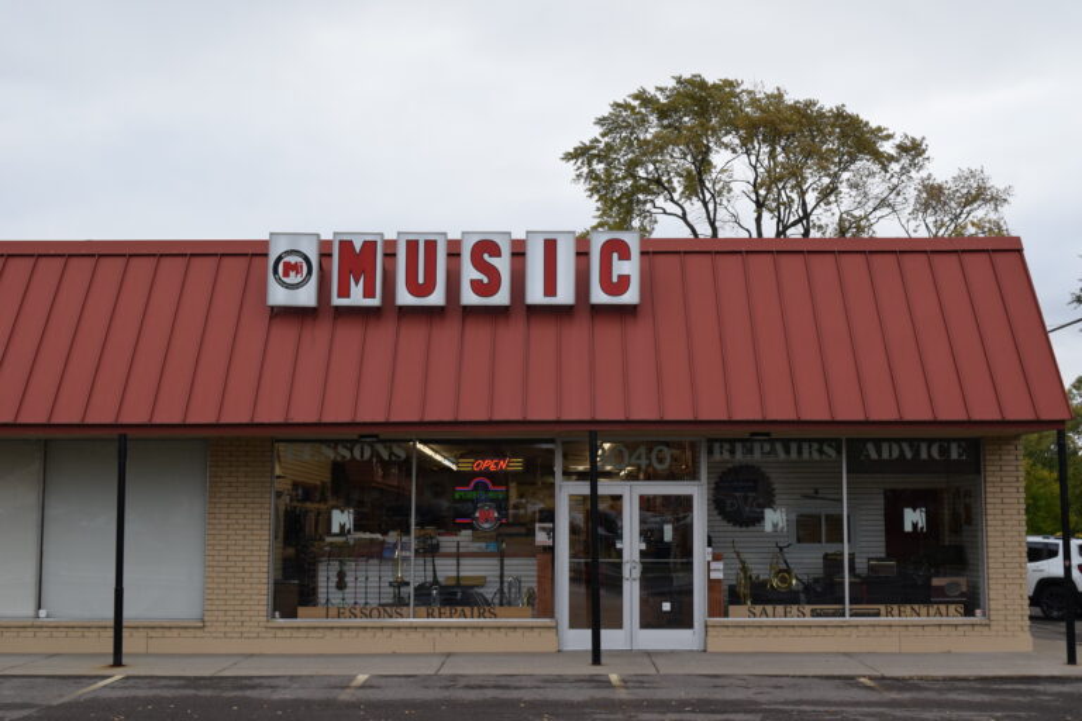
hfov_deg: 41.1
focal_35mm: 48
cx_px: 541
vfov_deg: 28.1
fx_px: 1443
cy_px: 360
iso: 800
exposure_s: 1/640
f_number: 8
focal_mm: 32
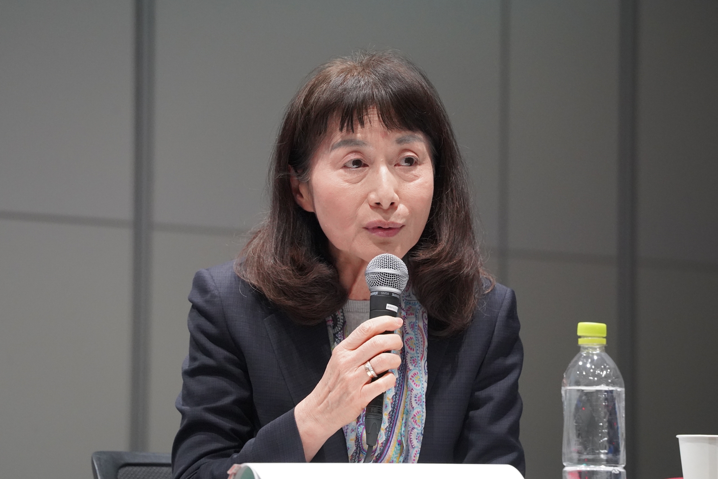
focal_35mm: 200
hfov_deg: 10.3
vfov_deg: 6.9
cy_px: 240
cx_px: 359
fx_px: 3989
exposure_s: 1/250
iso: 6400
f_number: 5.6
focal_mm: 200
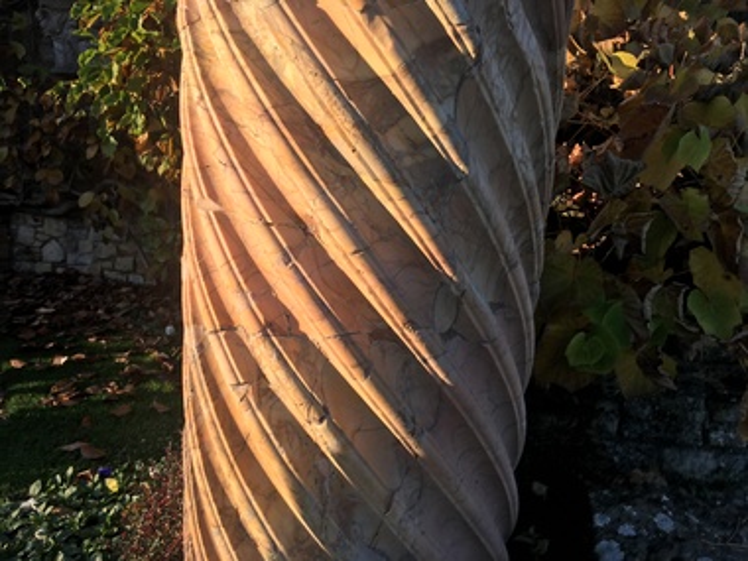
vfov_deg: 48.2
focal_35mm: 29
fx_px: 627
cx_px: 374
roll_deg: -2.3
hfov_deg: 61.7
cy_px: 280
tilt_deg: -5.9
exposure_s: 1/472
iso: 25
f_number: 2.2
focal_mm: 4.15
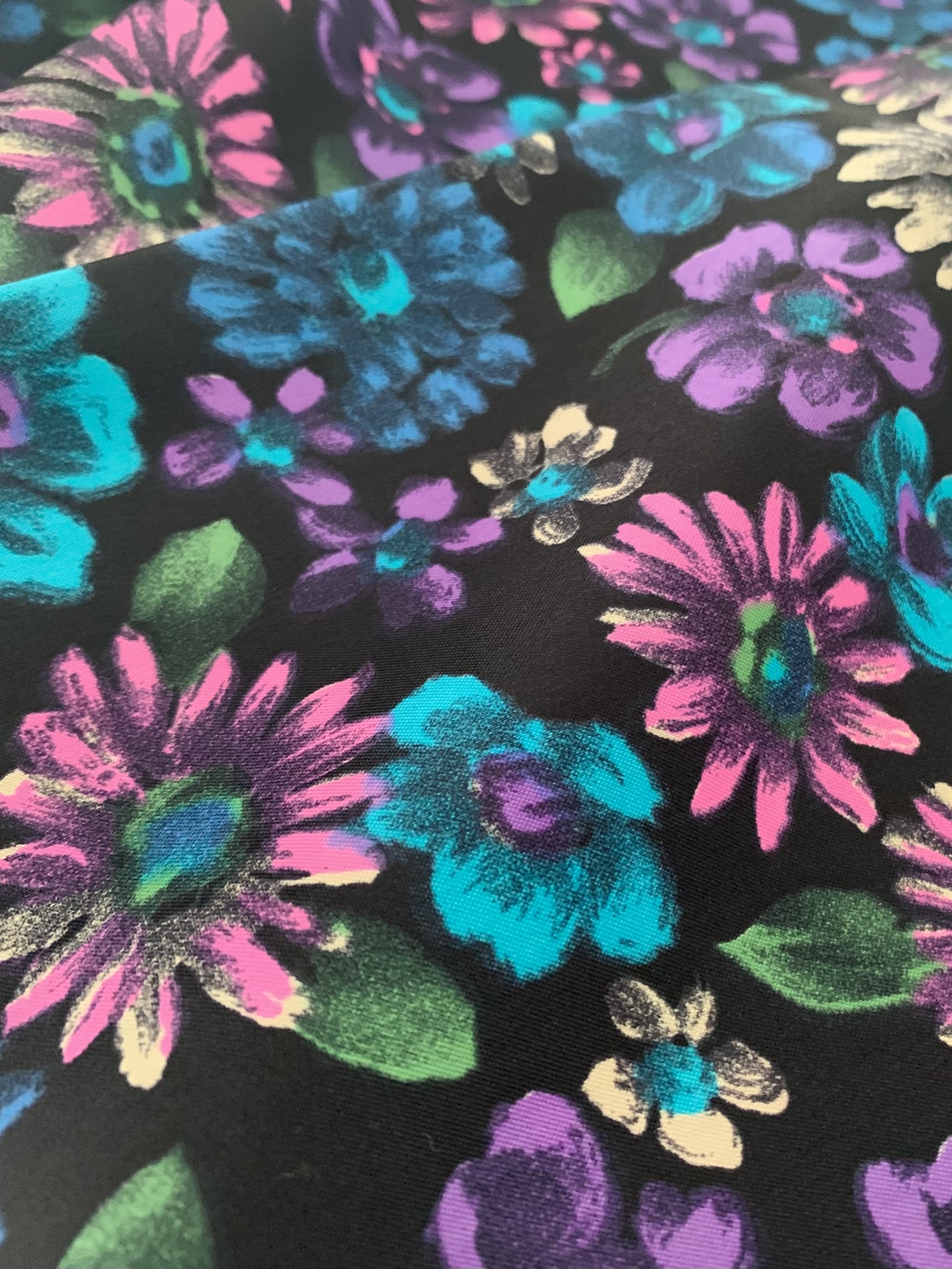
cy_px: 634
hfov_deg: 53.1
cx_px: 476
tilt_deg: -49.6
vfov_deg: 67.3
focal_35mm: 26
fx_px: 953
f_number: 1.8
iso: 400
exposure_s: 1/34
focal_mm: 4.25
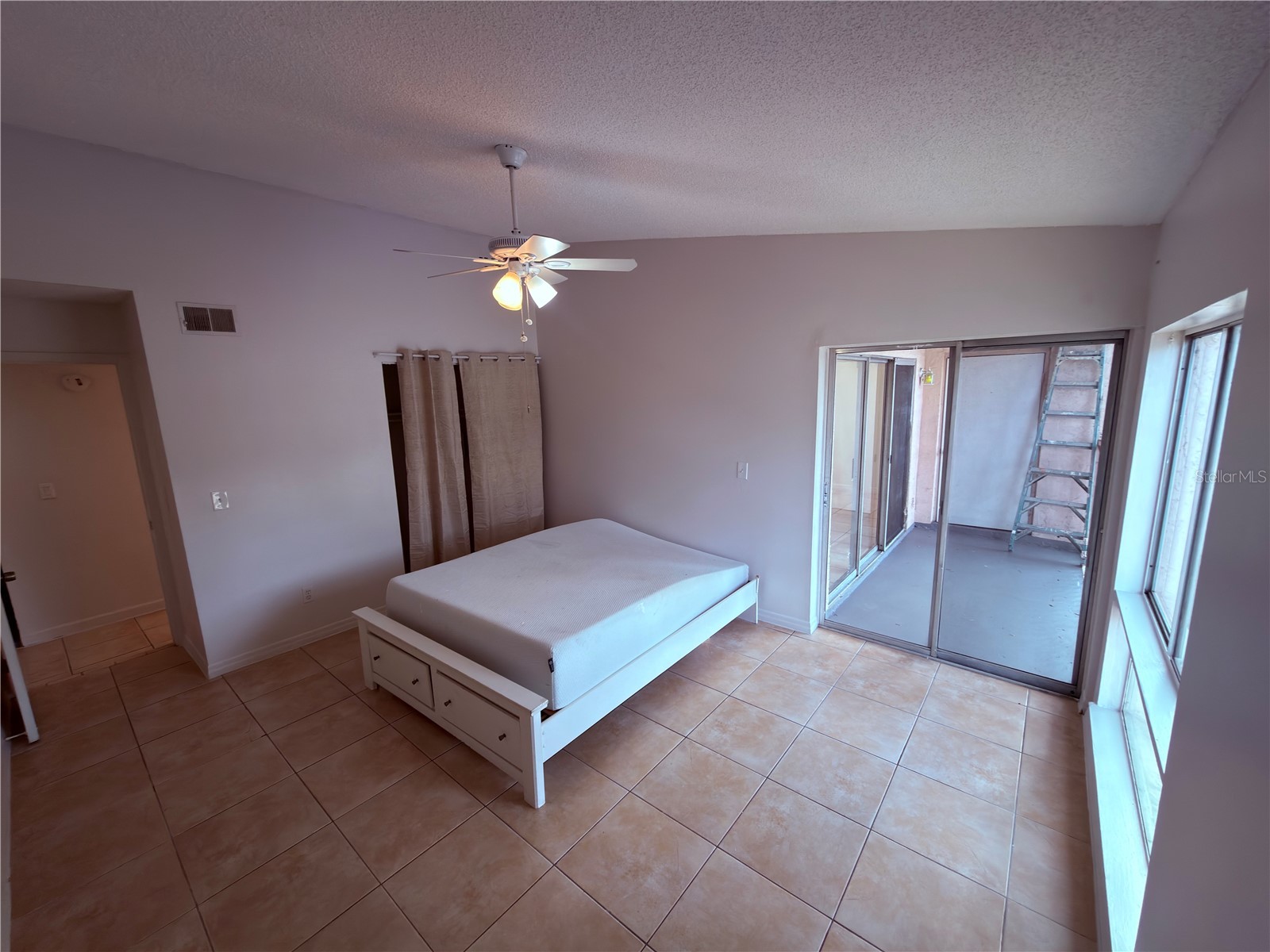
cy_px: 476
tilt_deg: -10.2
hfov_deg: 102.1
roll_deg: +2.1
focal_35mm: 14
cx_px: 635
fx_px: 514
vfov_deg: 85.7
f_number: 2.2
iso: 50
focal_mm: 2.22
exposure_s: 1/40
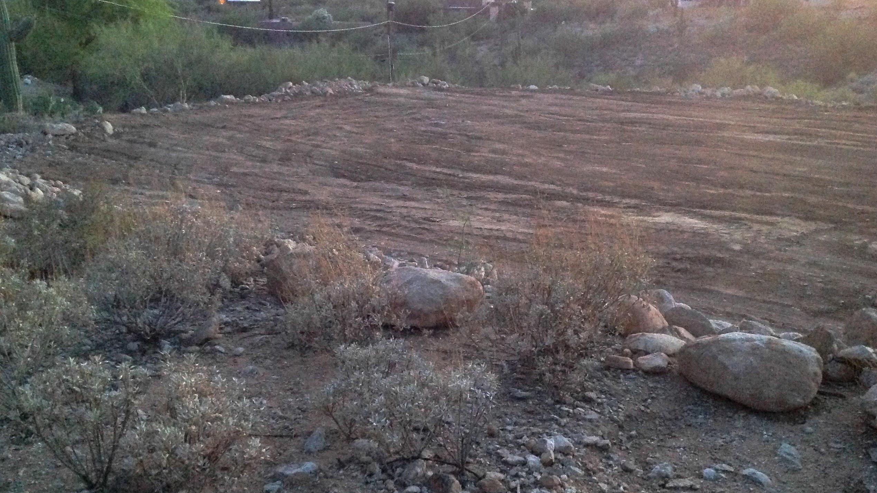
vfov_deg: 30.4
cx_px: 448
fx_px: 907
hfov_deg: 51.6
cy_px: 291
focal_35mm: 39
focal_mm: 4.28
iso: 800
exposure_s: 1/15
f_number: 2.4
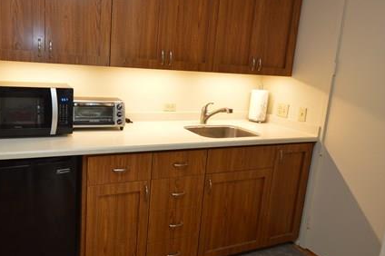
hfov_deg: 72.5
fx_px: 256
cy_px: 108
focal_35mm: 24
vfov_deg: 52.8
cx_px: 143
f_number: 4
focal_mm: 10
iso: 400
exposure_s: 1/60
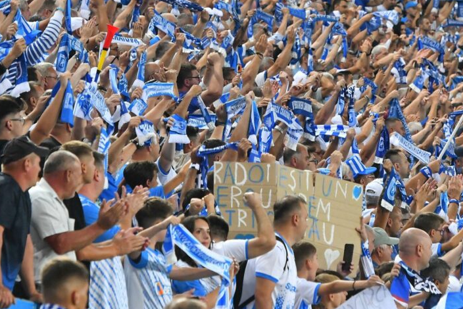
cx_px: 262
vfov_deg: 2.8
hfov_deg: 4.2
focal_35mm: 492
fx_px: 6330
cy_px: 9
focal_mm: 165
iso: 2000
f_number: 7.1
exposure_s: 1/320
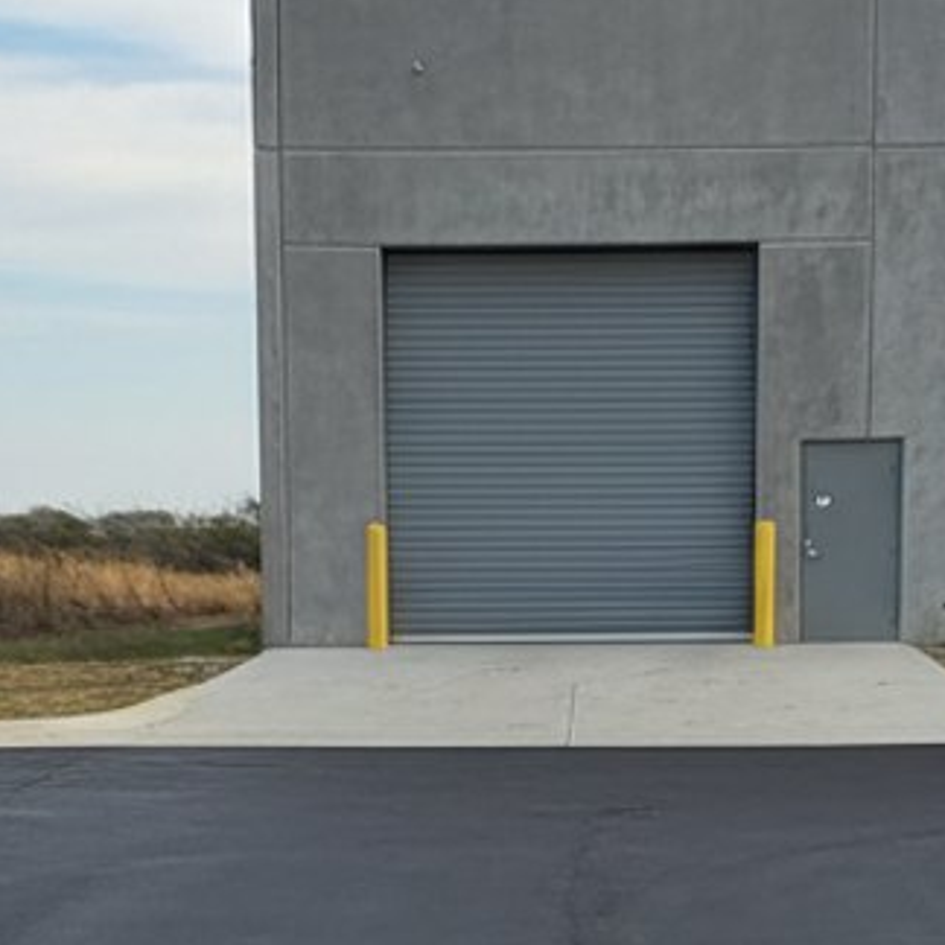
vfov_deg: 19.8
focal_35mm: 85
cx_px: 604
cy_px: 933
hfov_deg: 20.4
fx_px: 2625
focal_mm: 5.7
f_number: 1.6
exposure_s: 1/718
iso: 570
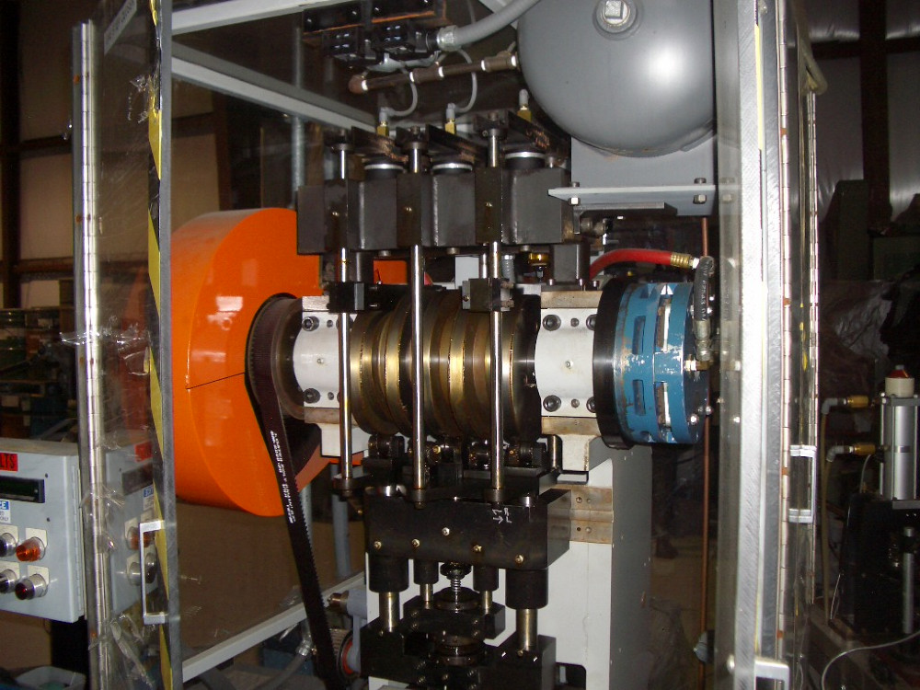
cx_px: 460
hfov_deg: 52.6
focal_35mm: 35
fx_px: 930
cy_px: 345
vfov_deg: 40.7
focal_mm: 5.8
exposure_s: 1/60
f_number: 2.6
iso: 100
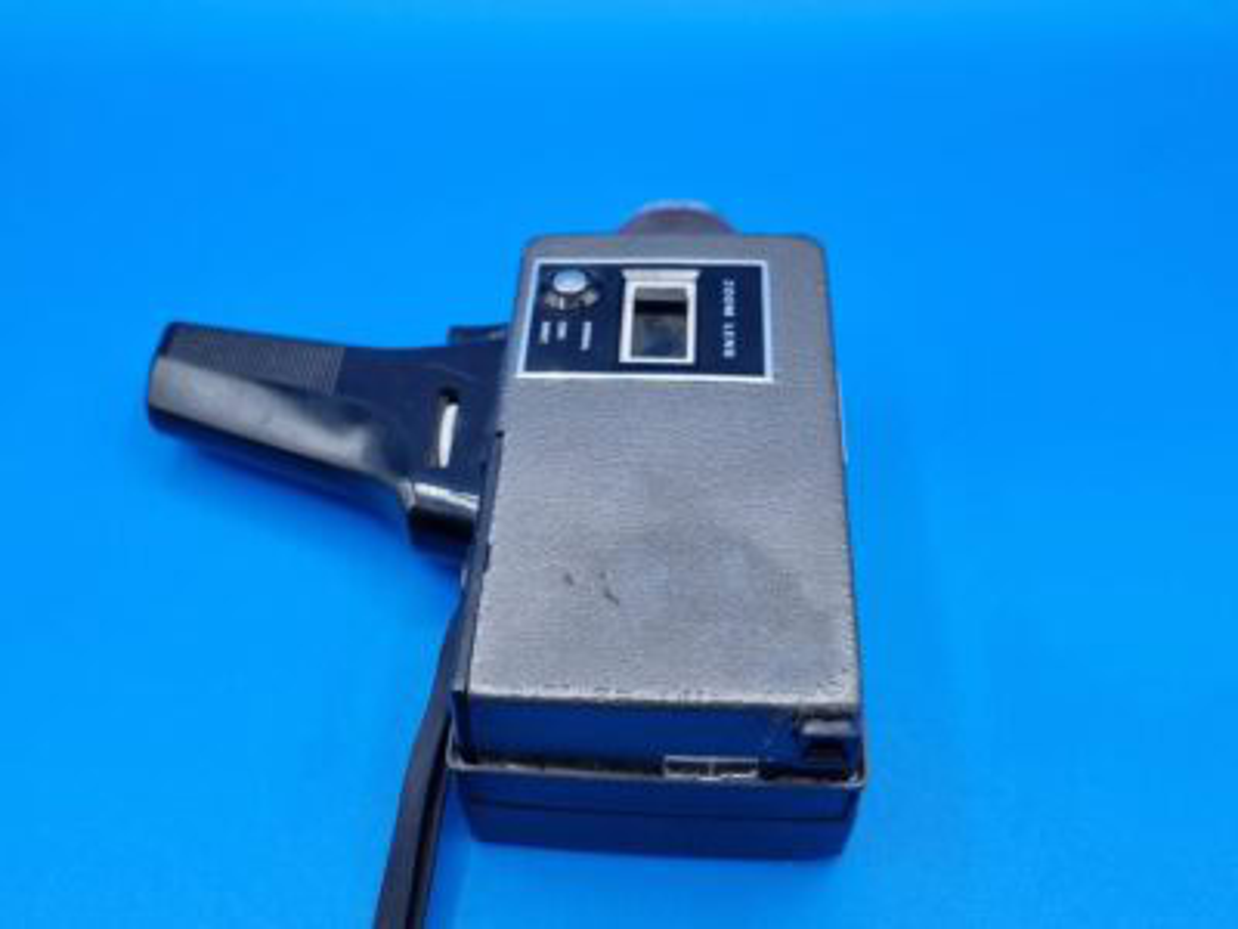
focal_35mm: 26
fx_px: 930
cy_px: 464
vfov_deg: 53.1
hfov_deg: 67.3
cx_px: 619
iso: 50
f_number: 1.8
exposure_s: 1/202
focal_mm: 5.4
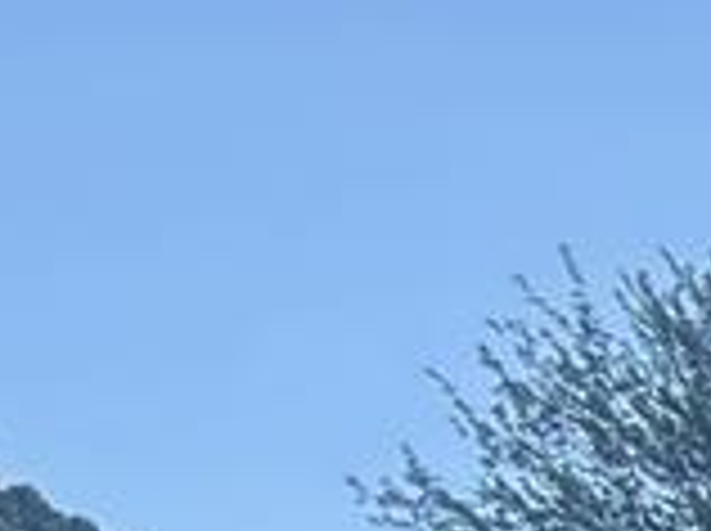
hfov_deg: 11.5
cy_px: 1570
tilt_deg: -7.0
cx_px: 2142
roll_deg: -0.3
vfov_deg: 11.0
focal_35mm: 91
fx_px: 1866
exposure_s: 1/234
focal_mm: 2.22
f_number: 2.2
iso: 64
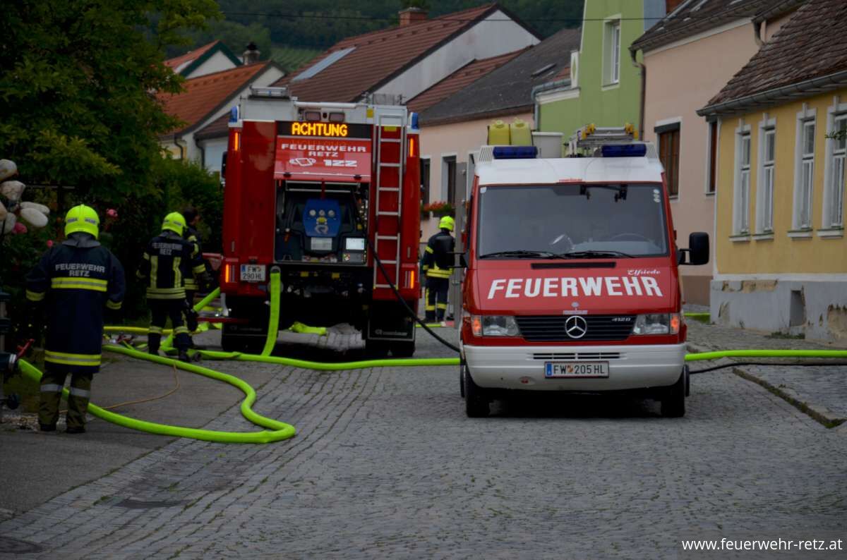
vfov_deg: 9.3
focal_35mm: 147
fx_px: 3450
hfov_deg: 14.0
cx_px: 424
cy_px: 280
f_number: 5.6
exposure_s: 1/125
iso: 280
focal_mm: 98
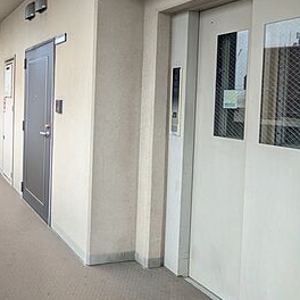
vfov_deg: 53.2
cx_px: -16
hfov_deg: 43.9
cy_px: 105
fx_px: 294
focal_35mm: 30
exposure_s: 1/327
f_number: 2.2
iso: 50
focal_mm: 1.83
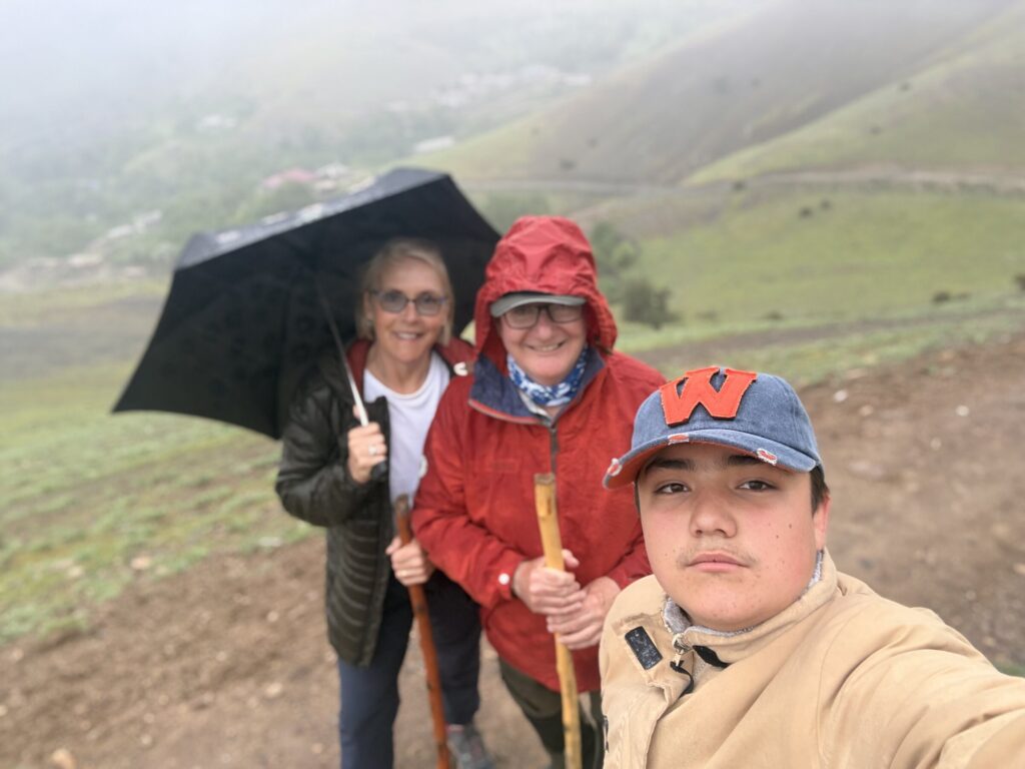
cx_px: 512
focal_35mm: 23
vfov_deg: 58.9
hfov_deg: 73.9
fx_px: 681
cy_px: 384
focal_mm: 2.69
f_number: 1.9
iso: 64
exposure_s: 1/121
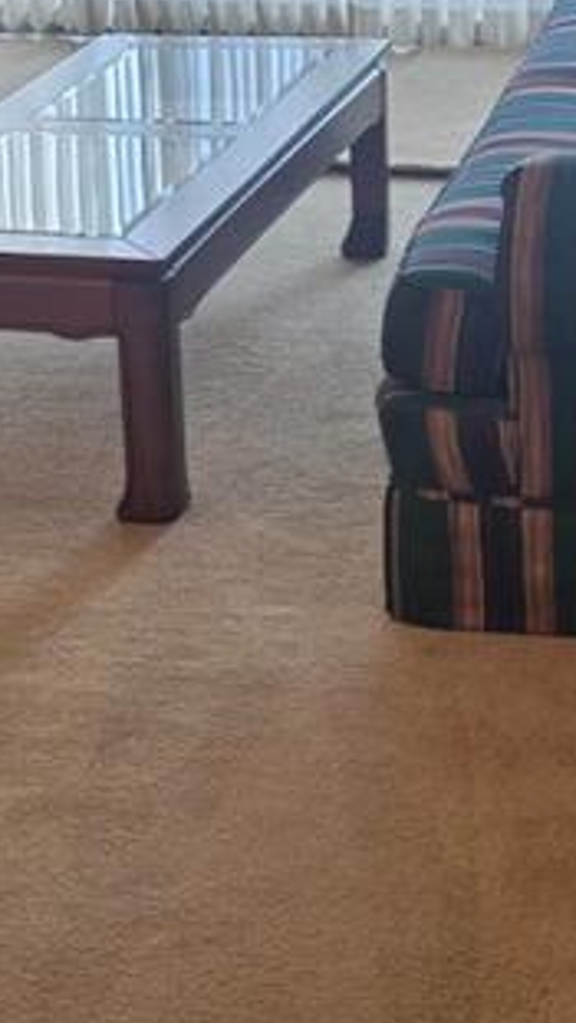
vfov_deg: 24.4
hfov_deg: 13.9
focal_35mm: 87
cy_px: 382
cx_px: 174
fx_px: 2362
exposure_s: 1/120
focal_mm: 5.4
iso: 100
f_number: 1.8
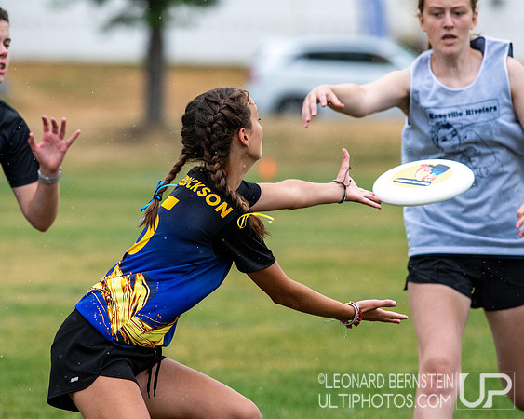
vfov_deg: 3.0
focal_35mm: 513
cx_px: 206
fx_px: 7947
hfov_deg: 3.8
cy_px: 207
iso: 1600
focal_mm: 300
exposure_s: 1/2000
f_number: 5.6
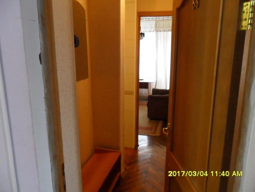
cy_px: 96
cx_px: 128
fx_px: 199
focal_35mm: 27
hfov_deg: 65.3
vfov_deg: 51.4
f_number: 3.5
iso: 480
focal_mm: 4.9
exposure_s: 1/15
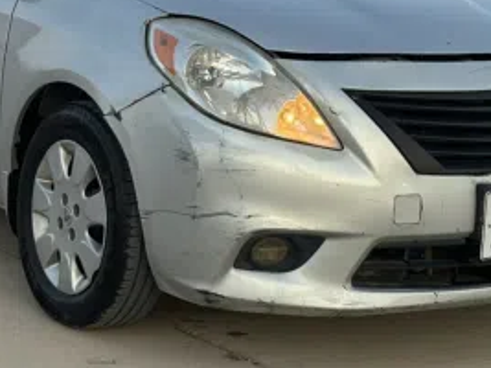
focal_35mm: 115
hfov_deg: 17.1
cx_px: 145
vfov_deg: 12.8
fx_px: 1630
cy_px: 105
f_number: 1.78
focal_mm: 6.86
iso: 125
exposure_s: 1/90
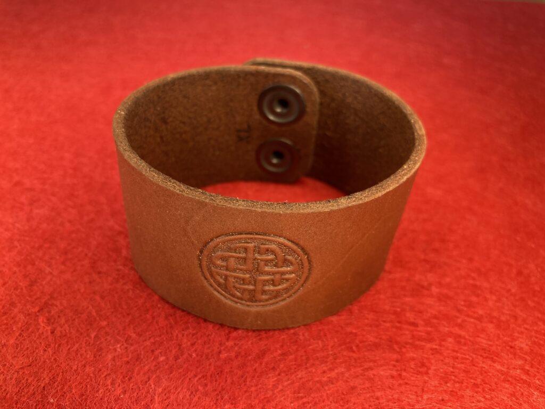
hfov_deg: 63.4
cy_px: 204
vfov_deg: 49.7
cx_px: 272
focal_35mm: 28
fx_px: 441
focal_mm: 3.99
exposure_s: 1/60
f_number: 1.8
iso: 125
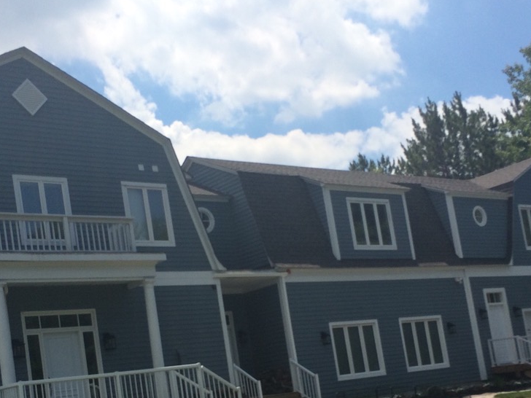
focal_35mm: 51
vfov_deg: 28.0
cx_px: 224
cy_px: 311
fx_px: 782
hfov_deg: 37.4
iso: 32
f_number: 2.2
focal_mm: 4.15
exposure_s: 1/3425
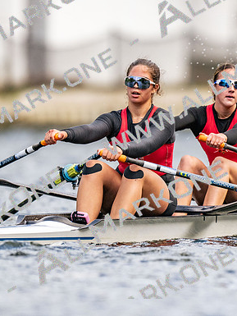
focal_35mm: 1305
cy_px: 158
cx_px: 203
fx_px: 11906
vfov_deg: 1.5
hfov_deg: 1.1
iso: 500
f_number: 4
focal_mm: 600
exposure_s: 1/2500
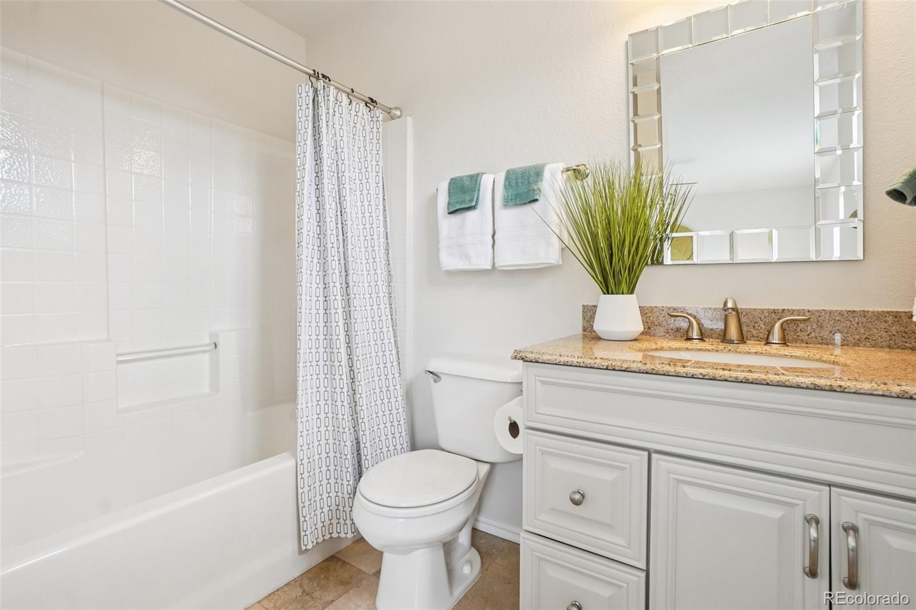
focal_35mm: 15
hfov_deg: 100.4
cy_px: 305
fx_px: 382
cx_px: 458
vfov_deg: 77.3
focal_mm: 10
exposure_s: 1/25
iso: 400
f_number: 8
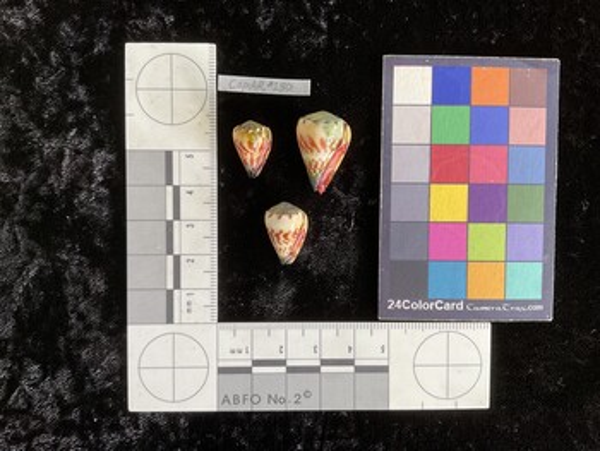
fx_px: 503
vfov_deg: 48.3
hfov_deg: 61.6
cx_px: 300
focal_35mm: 29
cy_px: 226
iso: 50
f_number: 1.8
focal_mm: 3
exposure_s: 1/60
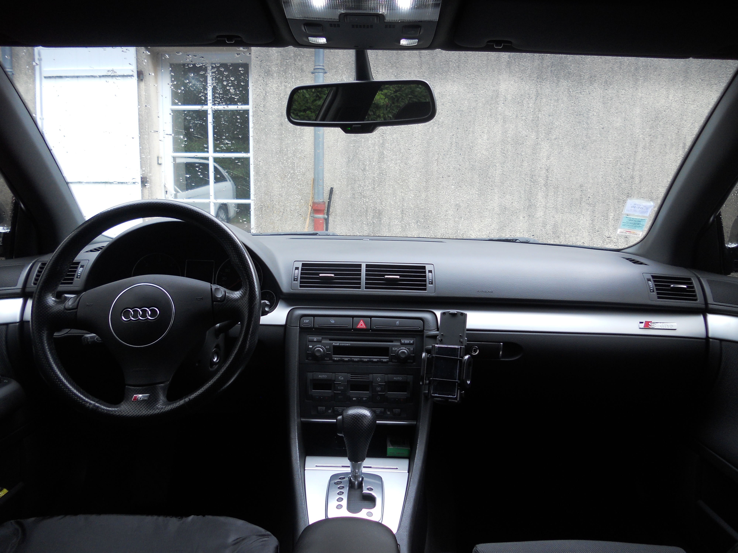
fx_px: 576
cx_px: 369
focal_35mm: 27
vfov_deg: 51.4
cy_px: 276
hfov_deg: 65.3
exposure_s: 1/50
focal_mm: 4.9
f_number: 3.2
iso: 80
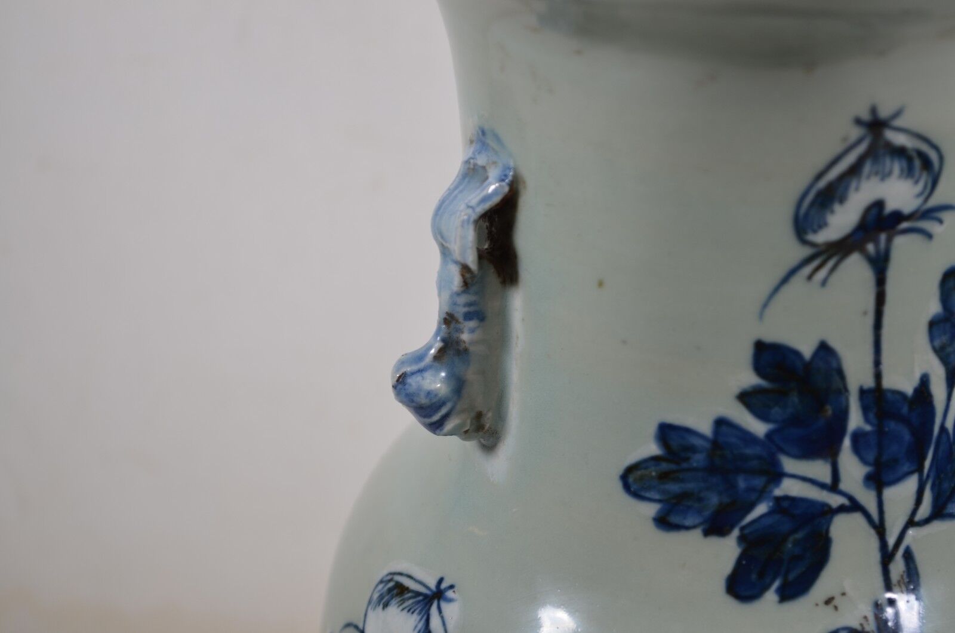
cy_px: 316
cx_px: 478
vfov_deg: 16.5
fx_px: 2184
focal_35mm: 82
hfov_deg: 24.7
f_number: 5.6
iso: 100
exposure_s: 1/50
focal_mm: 55
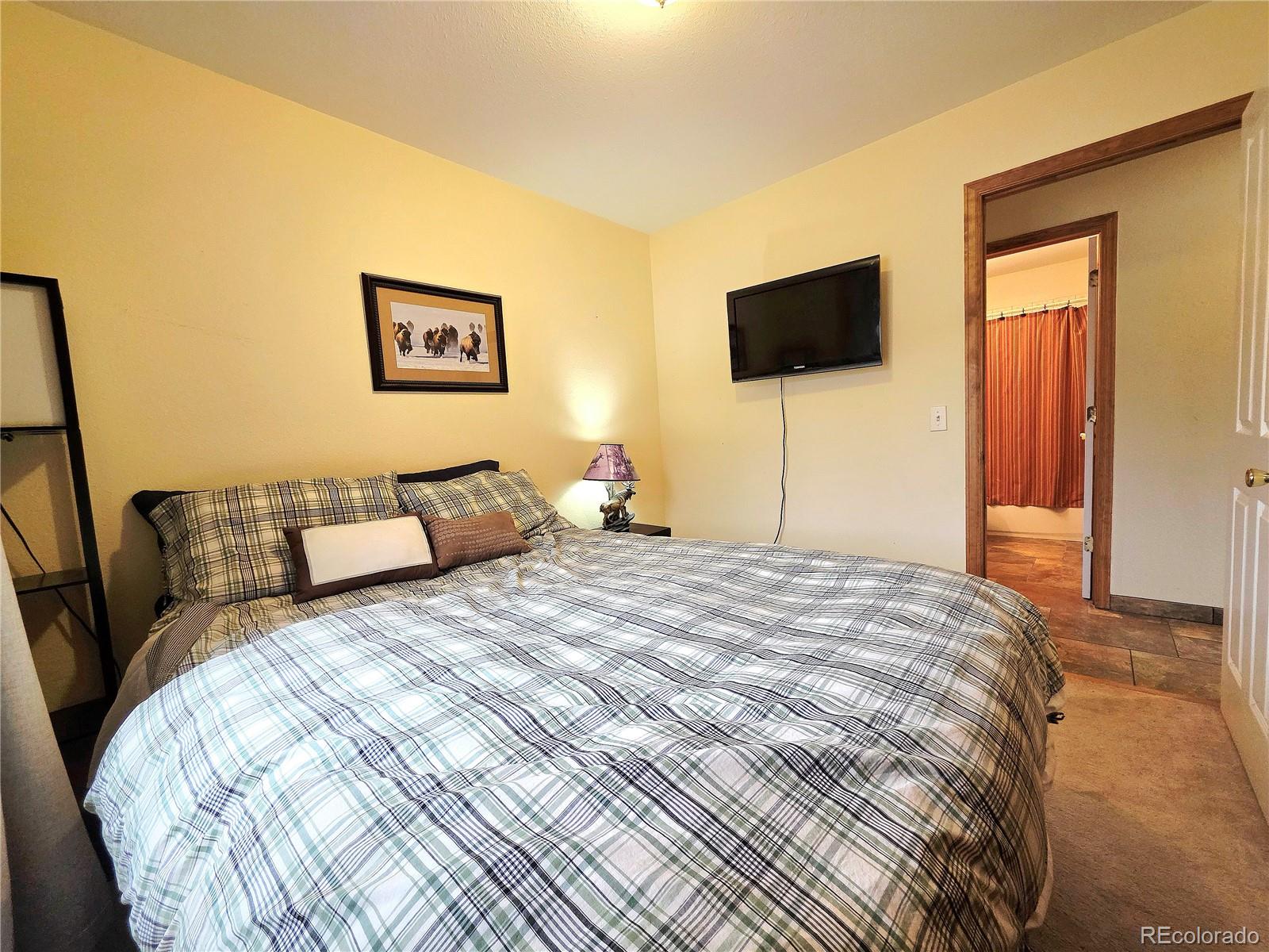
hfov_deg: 106.2
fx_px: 477
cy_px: 476
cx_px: 634
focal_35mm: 13
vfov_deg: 89.9
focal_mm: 2.2
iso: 250
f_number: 1.9
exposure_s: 1/120
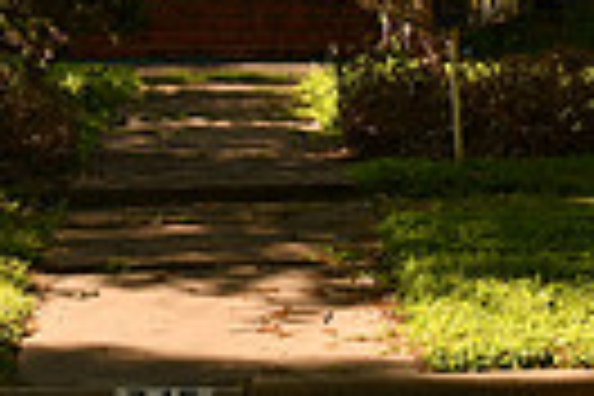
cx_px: 225
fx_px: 2821
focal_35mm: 171
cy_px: -412
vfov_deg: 7.7
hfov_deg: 12.0
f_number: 10
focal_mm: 26
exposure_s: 1/50
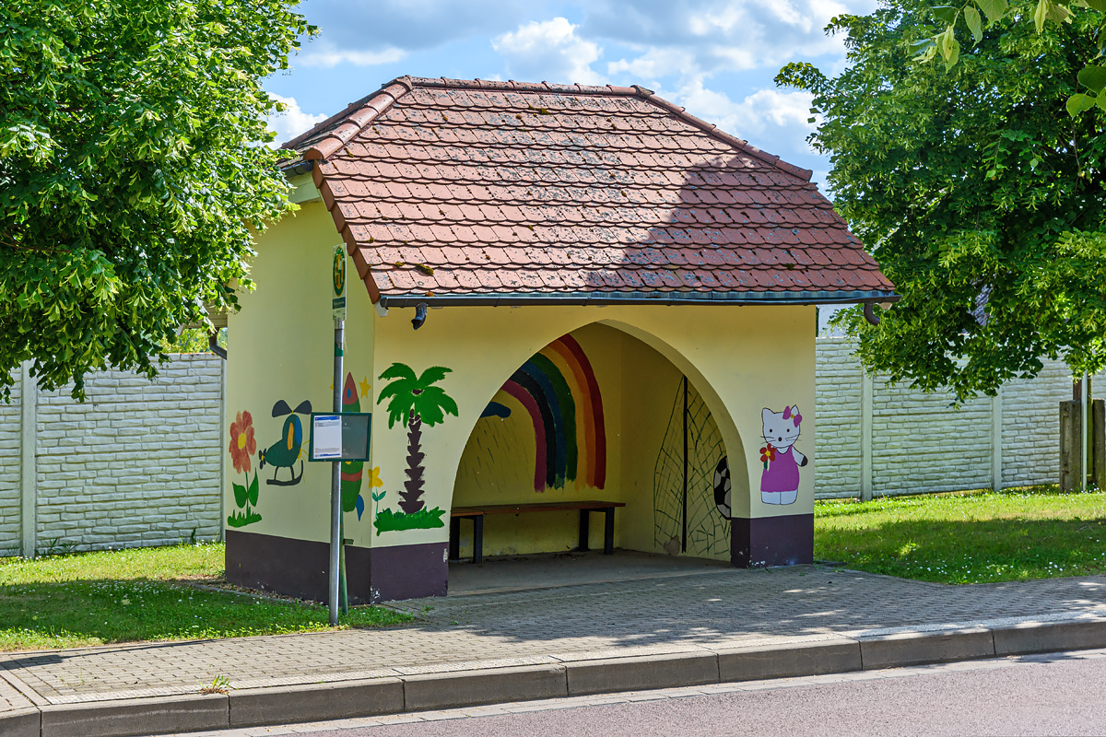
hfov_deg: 35.1
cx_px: 553
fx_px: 1751
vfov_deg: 23.8
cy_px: 368
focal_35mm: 57
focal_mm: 38
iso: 200
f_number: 8
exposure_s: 1/500
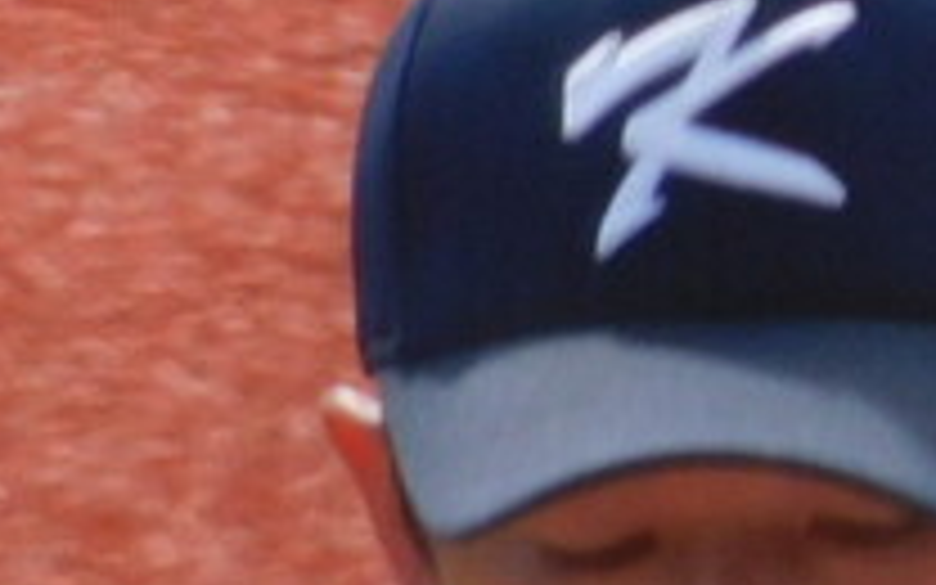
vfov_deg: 0.2
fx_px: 186854
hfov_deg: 0.3
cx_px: 1071
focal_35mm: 7325
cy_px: 1773
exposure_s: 1/320
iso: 125
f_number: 6
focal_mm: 215
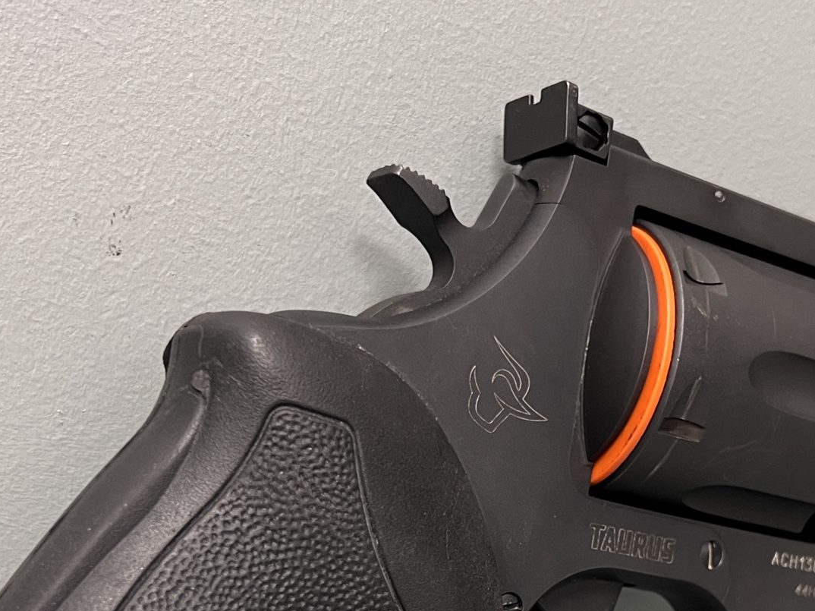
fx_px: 1459
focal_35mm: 62
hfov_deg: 30.8
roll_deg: +2.9
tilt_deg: -20.9
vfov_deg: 22.6
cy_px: 627
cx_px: 585
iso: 160
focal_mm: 5.7
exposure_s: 1/50
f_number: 1.5
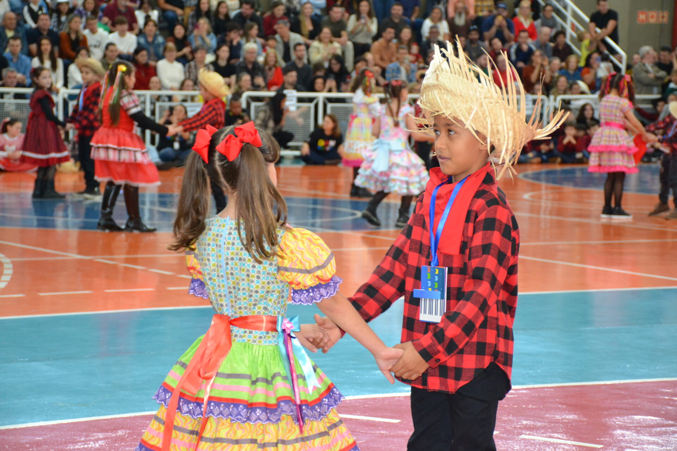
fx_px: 2115
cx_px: 338
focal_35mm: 112
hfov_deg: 18.2
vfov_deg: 12.2
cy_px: 226
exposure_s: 1/60
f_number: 5
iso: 1800
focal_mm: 75
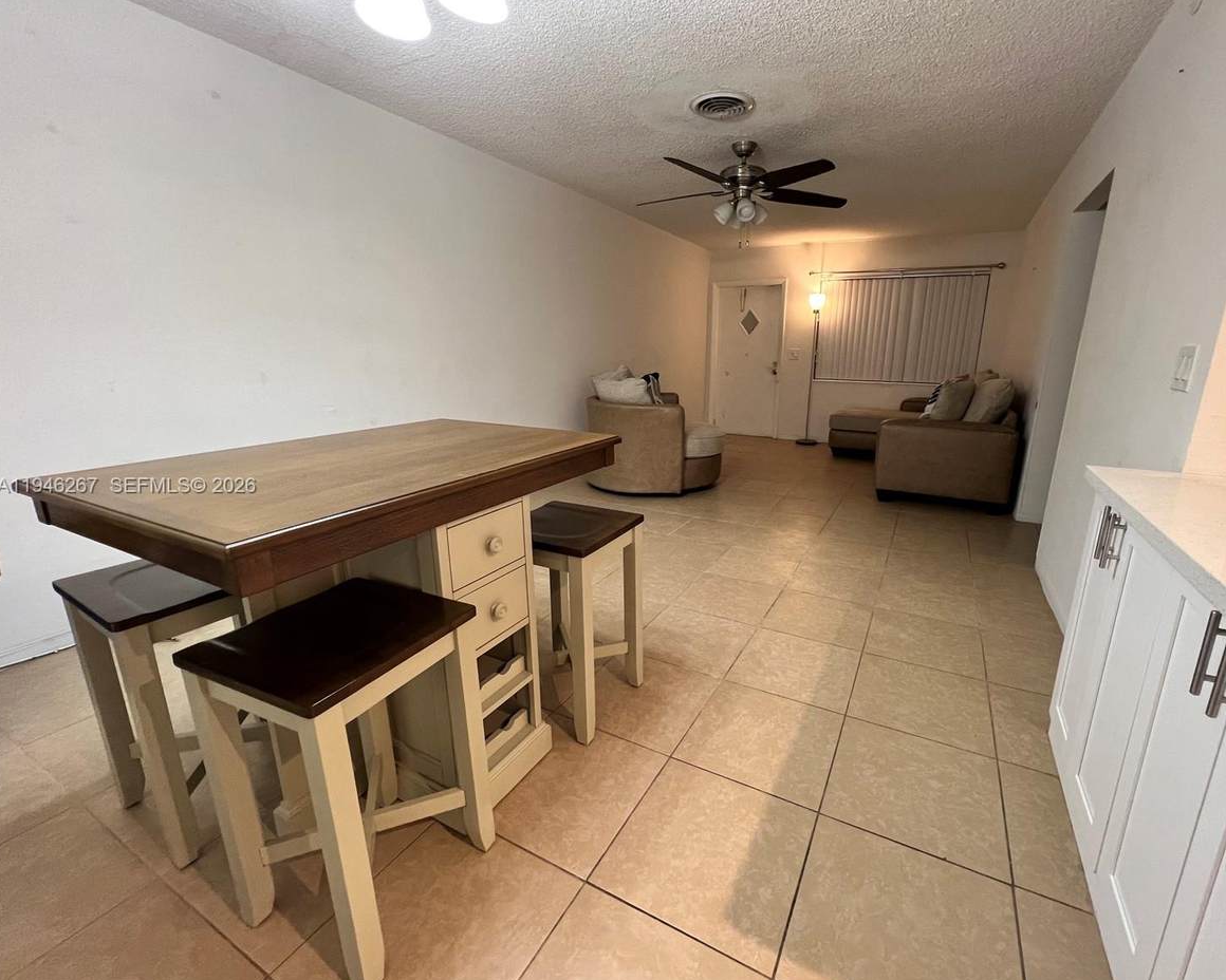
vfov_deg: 88.0
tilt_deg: -13.4
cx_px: 669
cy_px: 487
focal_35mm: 14
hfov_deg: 100.4
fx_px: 508
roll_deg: -0.3
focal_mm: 1.57
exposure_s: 1/60
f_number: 1.8
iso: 320
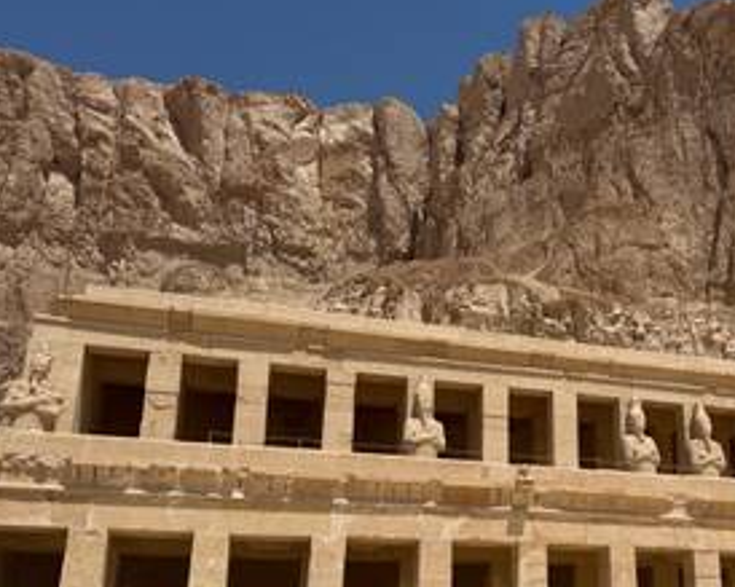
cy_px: 429
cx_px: 587
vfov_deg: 35.8
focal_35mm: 41
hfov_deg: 42.8
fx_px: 892
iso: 80
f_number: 1.78
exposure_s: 1/9091
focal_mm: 6.76
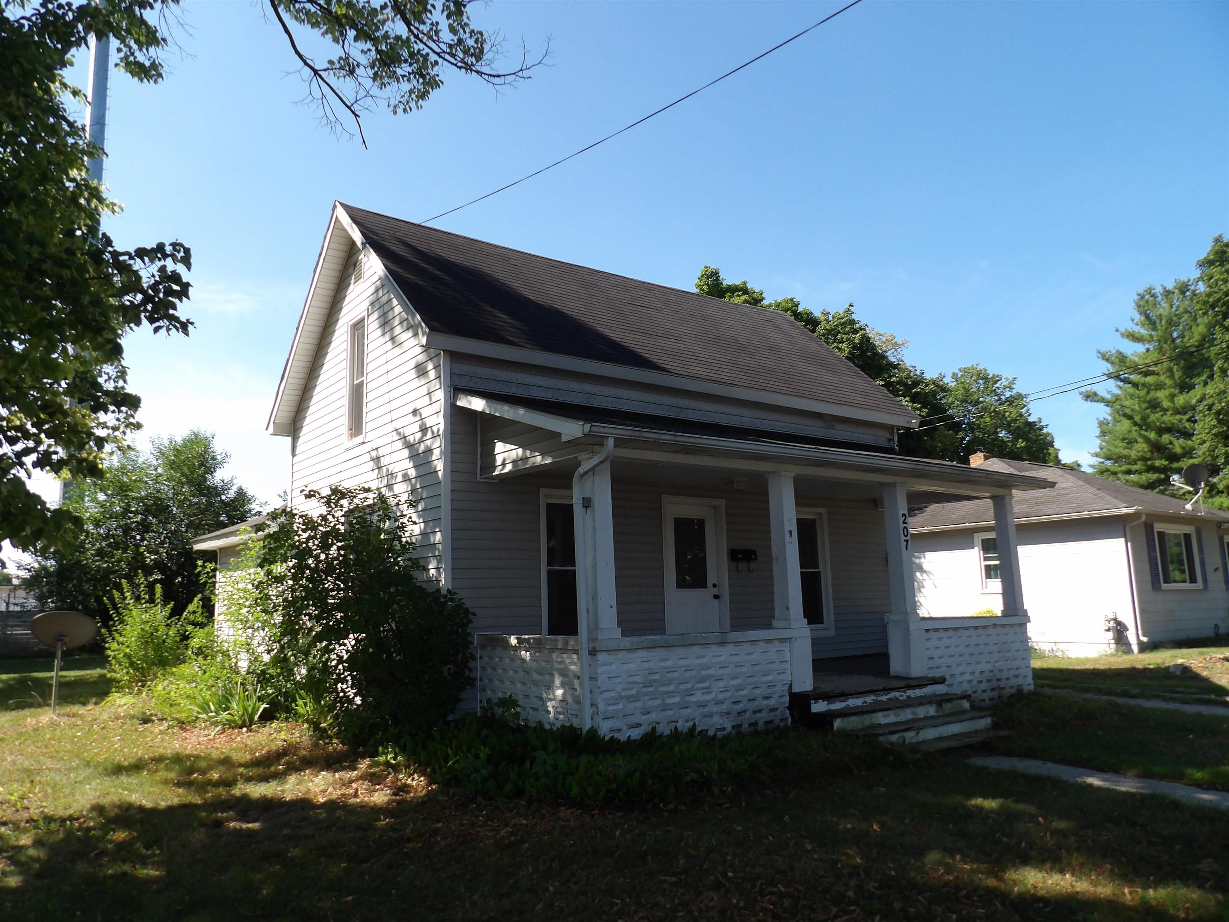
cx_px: 614
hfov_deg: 71.6
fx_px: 852
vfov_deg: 56.8
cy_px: 461
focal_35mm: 24
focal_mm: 4.3
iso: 100
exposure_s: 1/552
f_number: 3.2
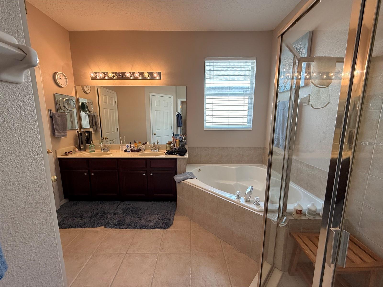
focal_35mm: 14
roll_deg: -0.2
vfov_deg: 85.7
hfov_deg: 102.1
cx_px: 192
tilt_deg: -9.2
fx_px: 155
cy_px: 144
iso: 125
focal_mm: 2.22
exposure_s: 1/120
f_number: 2.2
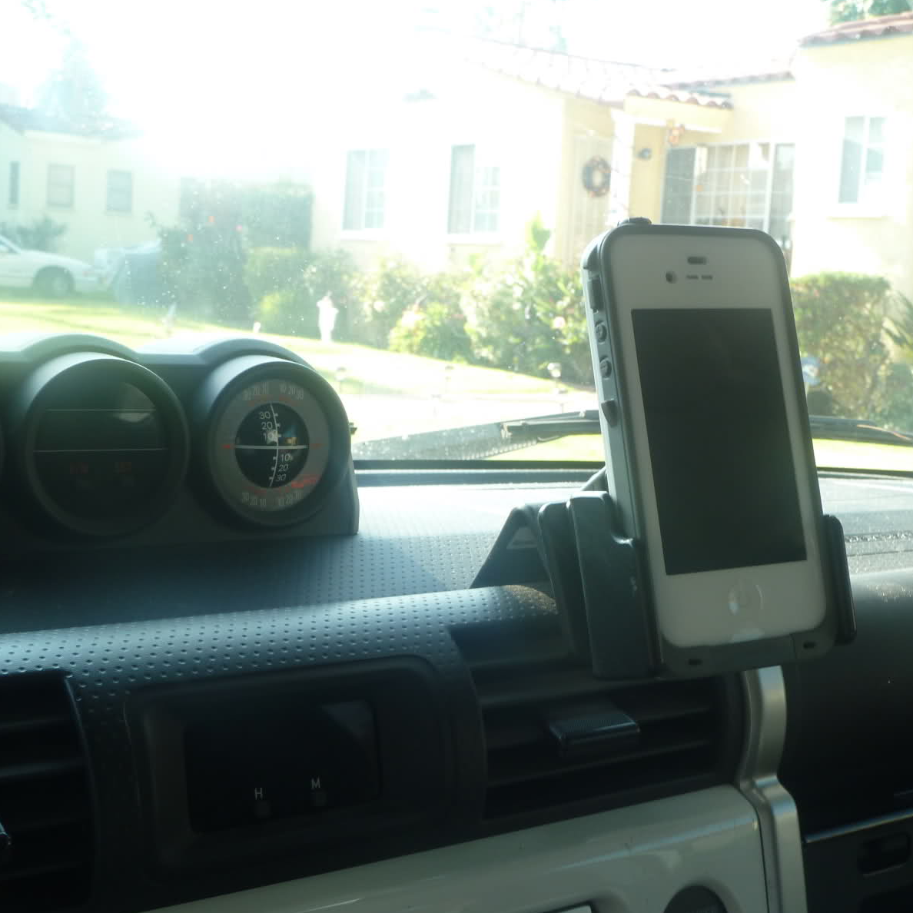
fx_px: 1492
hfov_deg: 34.0
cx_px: 500
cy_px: 456
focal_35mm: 50
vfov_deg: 34.0
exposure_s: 1/30
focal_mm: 6.9
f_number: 4.5
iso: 80
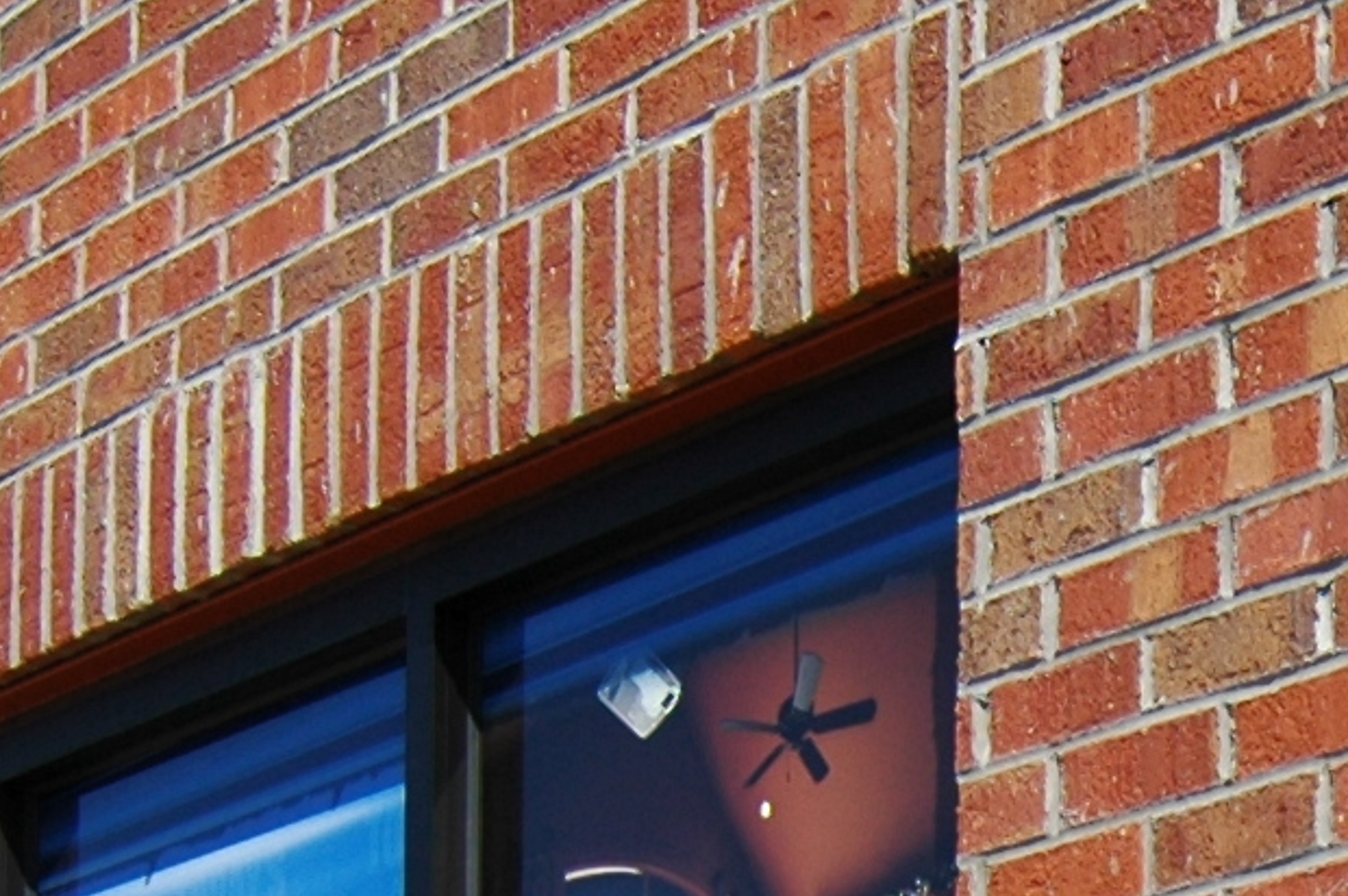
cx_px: 2122
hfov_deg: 14.4
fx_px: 4900
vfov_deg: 9.8
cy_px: 1683
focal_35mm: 131
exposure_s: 1/1250
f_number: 4.5
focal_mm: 18
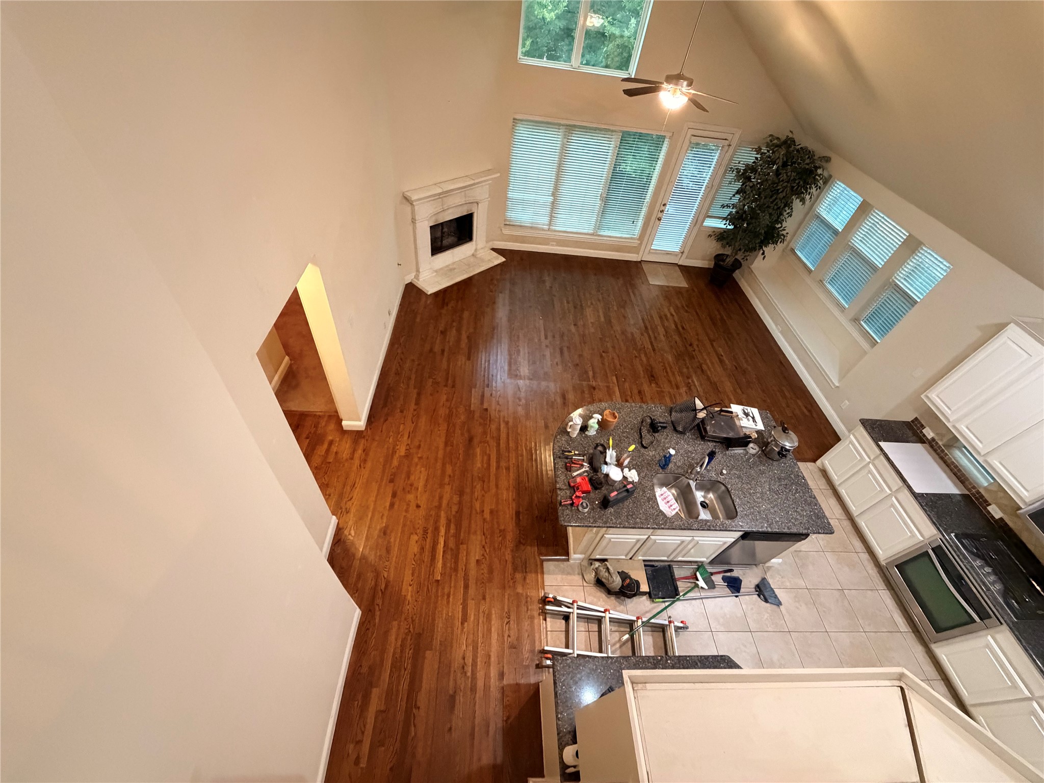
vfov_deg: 85.7
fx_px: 422
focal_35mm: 14
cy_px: 392
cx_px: 522
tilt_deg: -47.4
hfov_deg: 102.1
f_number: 2.2
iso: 1000
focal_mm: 2.22
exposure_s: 1/60
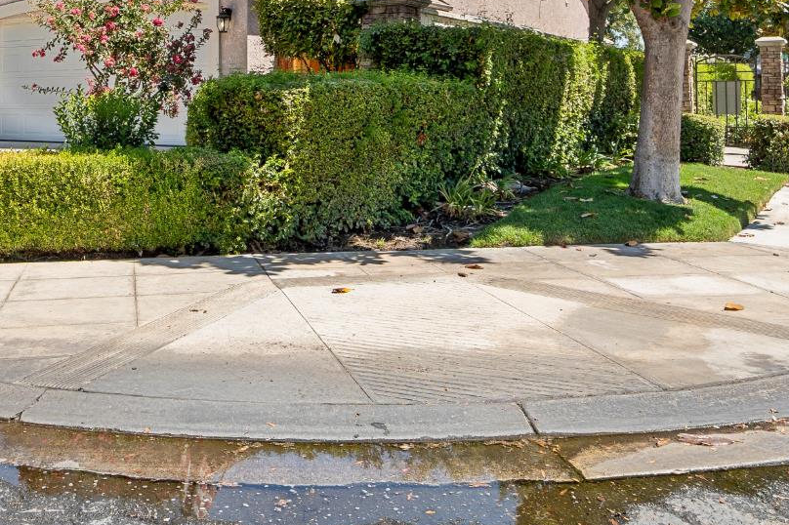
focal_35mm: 39
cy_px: 52
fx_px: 854
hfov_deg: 48.9
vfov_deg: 32.5
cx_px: 279
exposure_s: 1/200
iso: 80
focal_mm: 14
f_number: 8
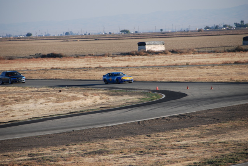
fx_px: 2069
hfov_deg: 6.9
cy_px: 83
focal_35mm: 300
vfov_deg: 4.6
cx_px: 124
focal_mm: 200
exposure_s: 1/500
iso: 200
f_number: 5.6
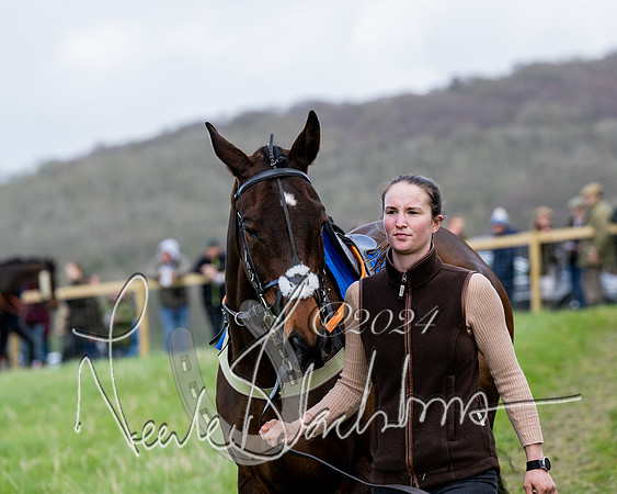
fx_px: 3771
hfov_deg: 9.4
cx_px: 308
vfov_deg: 7.5
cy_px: 229
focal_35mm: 207
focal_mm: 165
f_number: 5
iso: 400
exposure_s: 1/1250
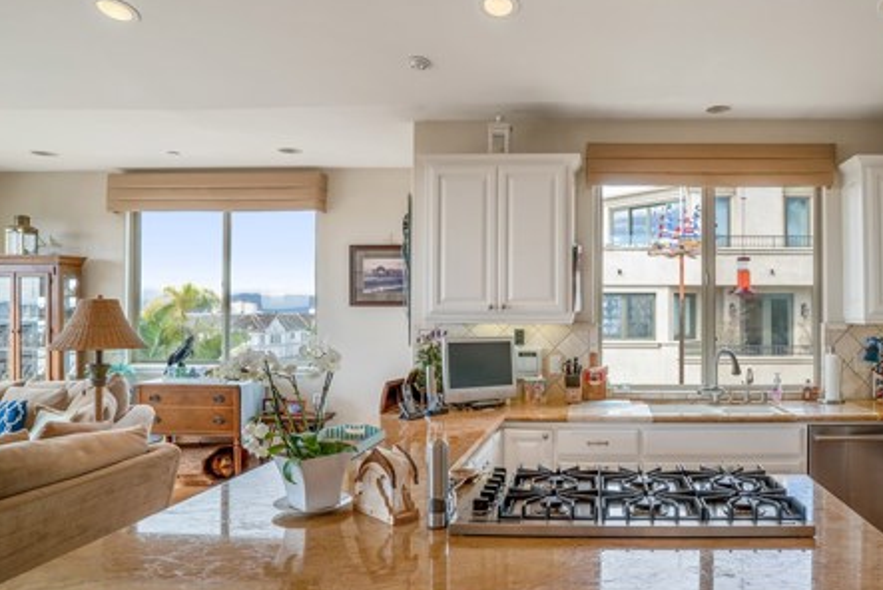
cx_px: 590
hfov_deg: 67.4
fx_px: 638
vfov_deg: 49.6
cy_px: 304
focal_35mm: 26
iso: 125
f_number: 8
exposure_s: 1/160
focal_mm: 18
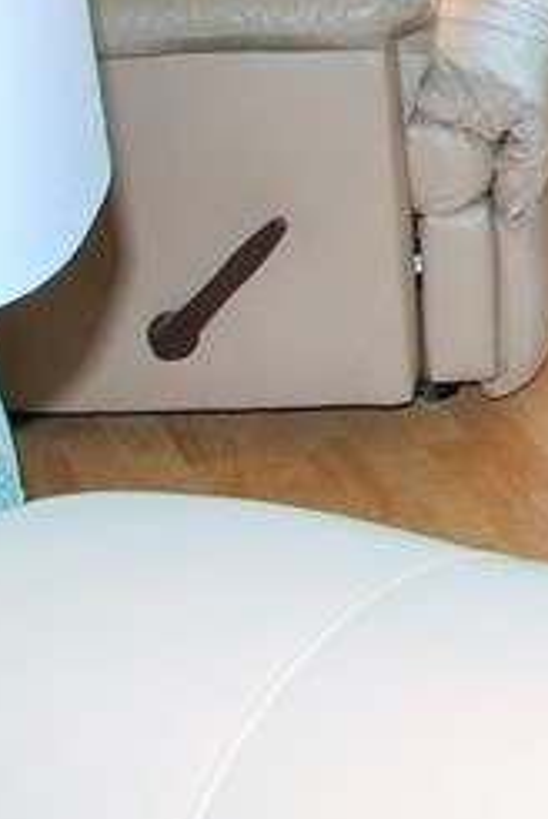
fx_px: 2413
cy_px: -271
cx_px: 1141
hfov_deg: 11.5
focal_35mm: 106
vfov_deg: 17.9
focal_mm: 16
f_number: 4
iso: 200
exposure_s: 1/60
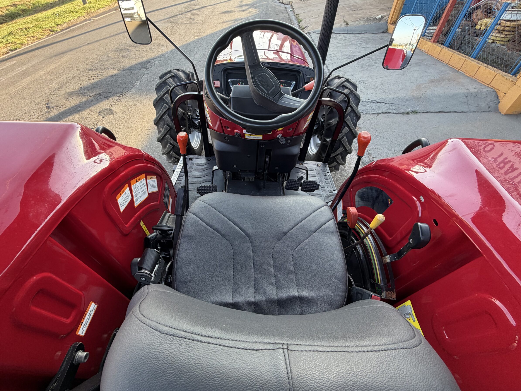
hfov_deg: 98.1
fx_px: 226
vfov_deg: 81.8
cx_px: 248
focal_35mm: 15
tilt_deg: -46.7
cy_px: 196
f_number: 2.2
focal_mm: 2.22
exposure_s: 1/121
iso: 64
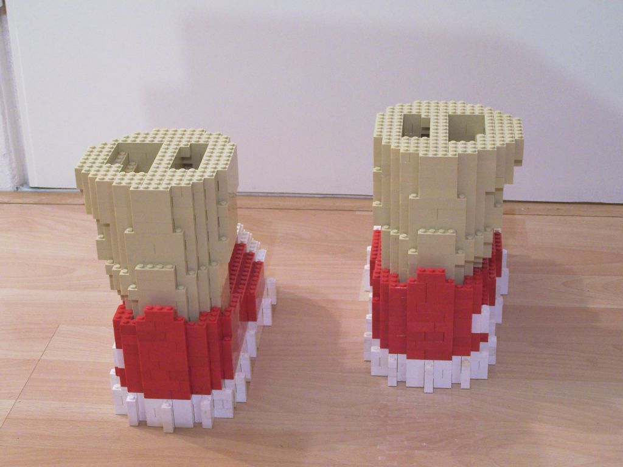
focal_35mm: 67
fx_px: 1206
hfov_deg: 29.0
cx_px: 312
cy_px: 234
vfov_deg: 21.9
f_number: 3.2
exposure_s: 1/2
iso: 80
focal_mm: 11.1
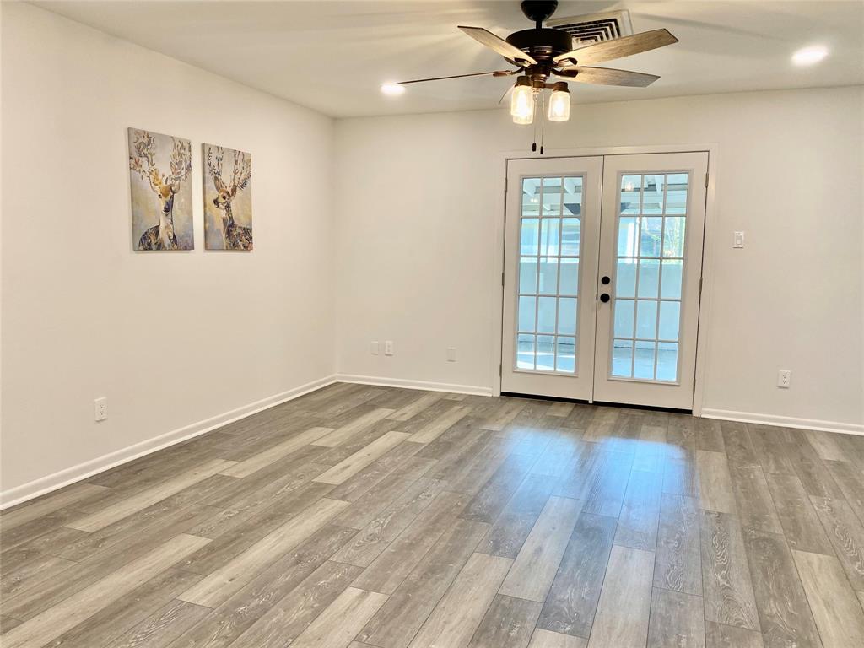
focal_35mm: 26
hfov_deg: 67.3
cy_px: 324
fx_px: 649
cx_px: 432
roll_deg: -1.5
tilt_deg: -7.4
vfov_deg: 53.1
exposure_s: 1/60
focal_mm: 4.25
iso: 64
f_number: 1.8
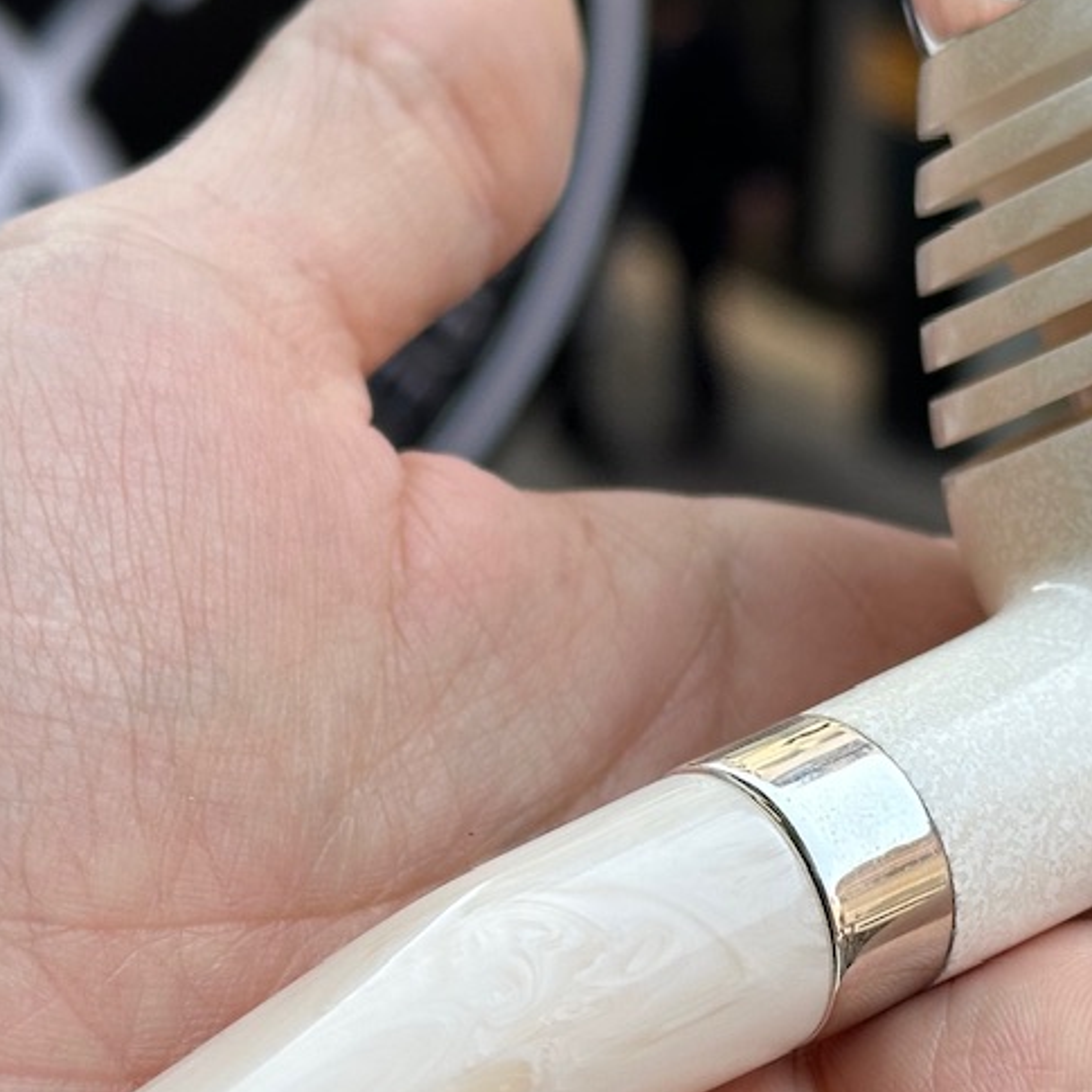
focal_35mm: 112
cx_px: 734
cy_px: 678
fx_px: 3997
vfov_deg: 15.5
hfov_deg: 15.5
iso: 64
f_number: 1.78
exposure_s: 1/740
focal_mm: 6.86
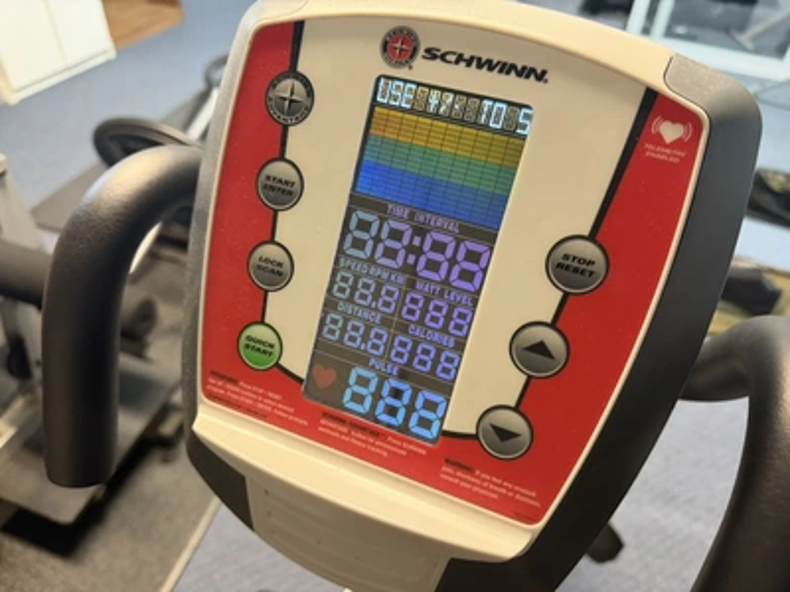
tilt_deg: -42.8
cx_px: 395
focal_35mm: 24
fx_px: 548
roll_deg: -4.1
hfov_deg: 71.6
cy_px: 296
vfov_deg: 56.8
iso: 640
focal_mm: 6.76
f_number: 1.78
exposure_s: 1/60
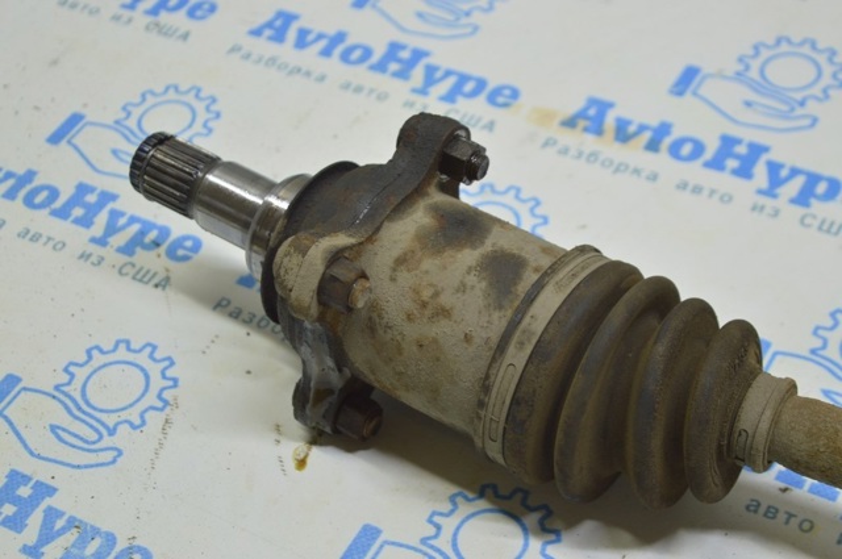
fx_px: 1682
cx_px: 421
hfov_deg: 28.1
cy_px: 280
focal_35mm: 72
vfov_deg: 18.9
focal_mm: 48
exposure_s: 1/25
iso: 400
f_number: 5.6
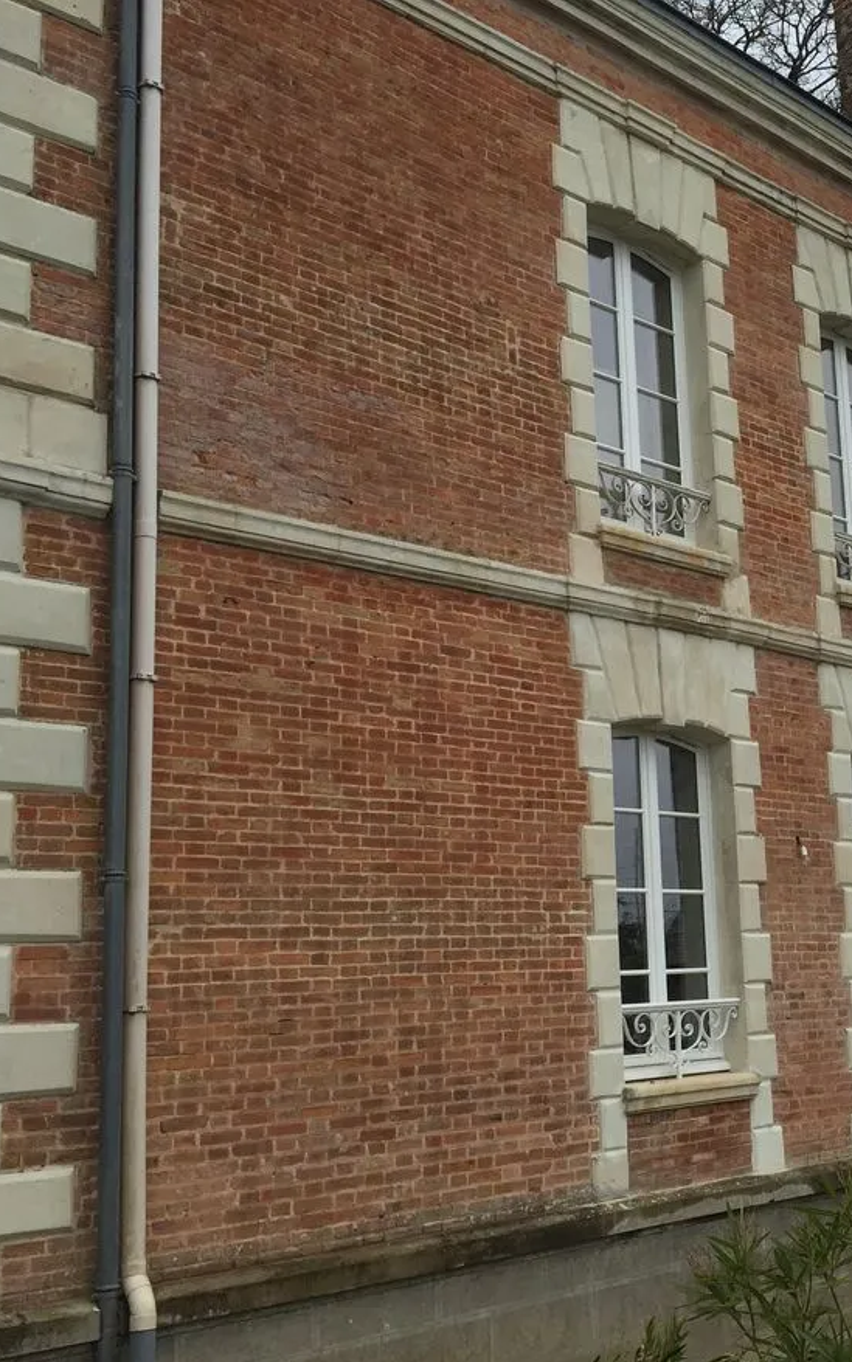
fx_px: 1560
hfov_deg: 28.6
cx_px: 861
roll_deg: +3.5
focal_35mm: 42
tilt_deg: +11.2
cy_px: 697
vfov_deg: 47.2
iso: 32
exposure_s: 1/1522
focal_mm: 4.15
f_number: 2.2
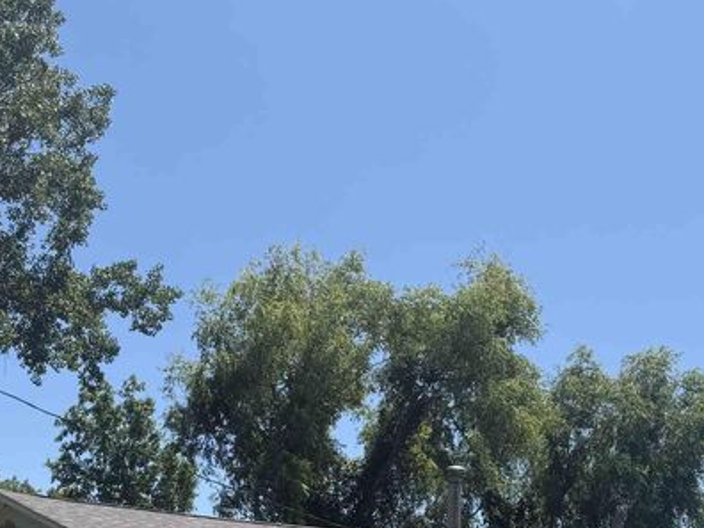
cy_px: 480
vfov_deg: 23.0
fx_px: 1261
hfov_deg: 31.2
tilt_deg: +9.3
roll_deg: +1.2
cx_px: 329
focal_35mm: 62
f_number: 1.78
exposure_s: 1/4673
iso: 80
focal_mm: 6.76
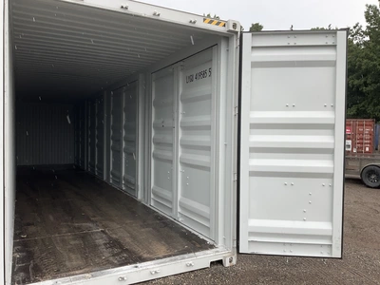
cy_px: 142
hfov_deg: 61.7
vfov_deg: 48.2
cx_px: 190
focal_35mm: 29
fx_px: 318
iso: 16
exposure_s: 1/122
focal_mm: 3
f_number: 1.8
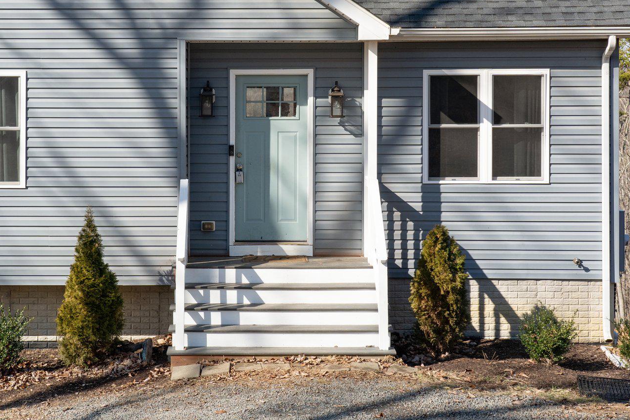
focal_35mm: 64
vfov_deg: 21.1
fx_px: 1120
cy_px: 105
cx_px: 187
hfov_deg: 31.1
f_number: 11
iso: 320
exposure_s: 1/320
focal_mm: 40
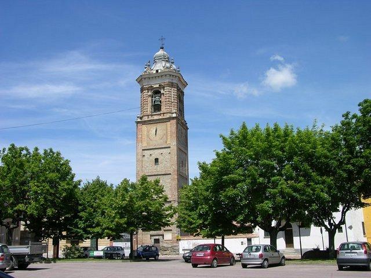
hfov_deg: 52.6
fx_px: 375
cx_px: 186
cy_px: 139
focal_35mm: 35
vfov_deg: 40.7
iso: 50
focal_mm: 8.9
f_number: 6.3
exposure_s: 1/213
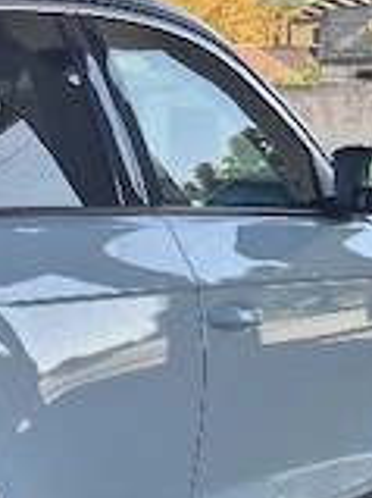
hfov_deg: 11.7
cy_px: 457
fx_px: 1664
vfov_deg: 16.7
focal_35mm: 116
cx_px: -325
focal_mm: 5.4
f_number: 1.8
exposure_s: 1/909
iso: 25
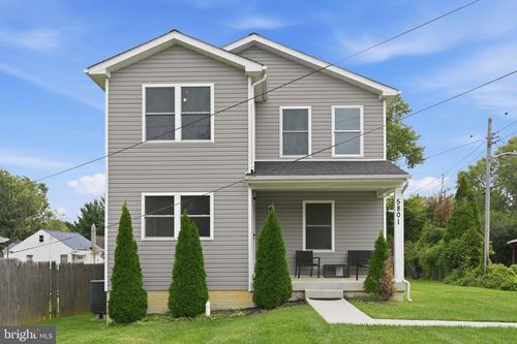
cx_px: 258
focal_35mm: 35
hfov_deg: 54.5
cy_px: 172
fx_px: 502
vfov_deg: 37.8
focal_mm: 35
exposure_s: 1/320
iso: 200
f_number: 8
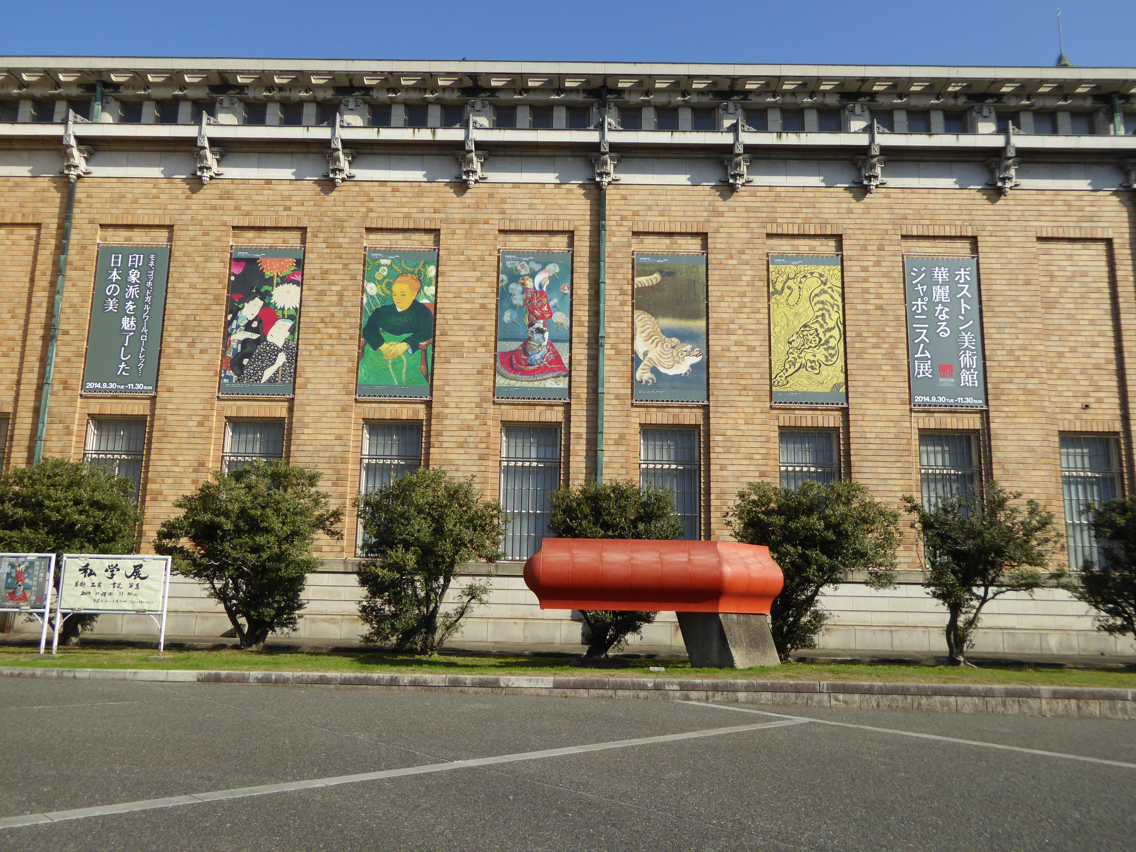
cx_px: 568
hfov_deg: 61.7
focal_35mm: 29
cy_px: 426
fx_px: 952
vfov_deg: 48.2
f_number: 3.5
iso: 100
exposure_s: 1/800
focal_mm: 5
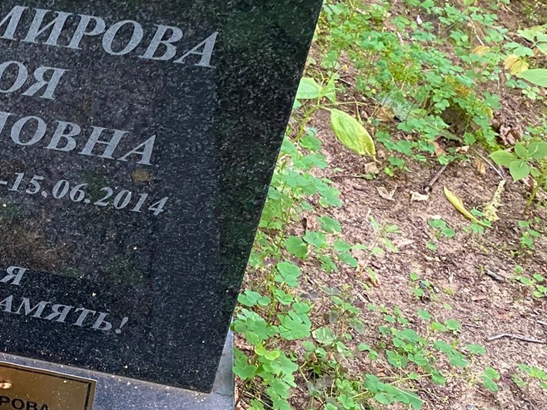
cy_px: 158
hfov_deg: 31.1
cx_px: -9
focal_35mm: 57
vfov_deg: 25.6
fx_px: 901
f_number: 1.8
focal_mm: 4.25
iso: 400
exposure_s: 1/60
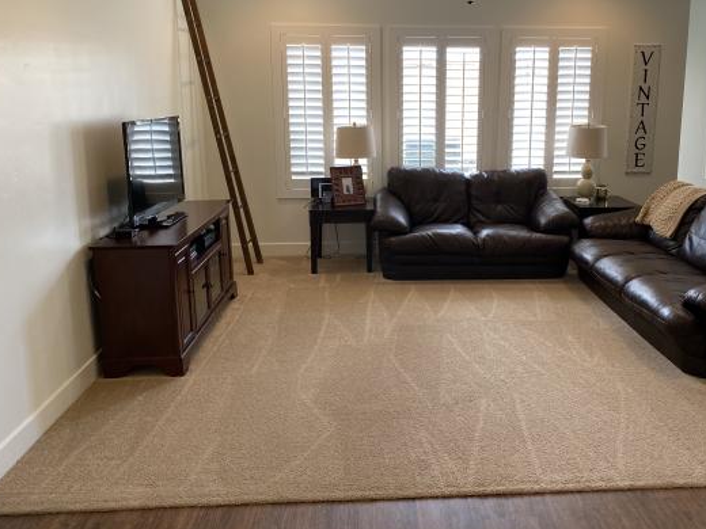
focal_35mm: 32
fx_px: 653
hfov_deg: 56.5
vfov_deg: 44.0
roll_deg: -0.5
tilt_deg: -10.7
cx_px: 417
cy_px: 216
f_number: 1.8
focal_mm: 4.25
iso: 100
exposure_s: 1/60
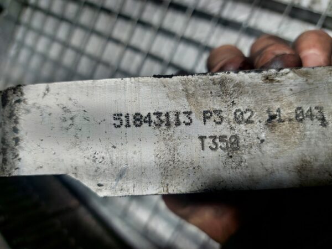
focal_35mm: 25
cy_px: 124
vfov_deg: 54.9
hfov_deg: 69.4
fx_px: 240
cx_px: 166
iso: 40
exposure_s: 1/166
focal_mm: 5.23
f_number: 1.8
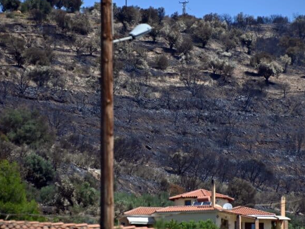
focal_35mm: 371
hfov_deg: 5.3
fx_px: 3265
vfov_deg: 4.0
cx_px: 173
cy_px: 118
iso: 125
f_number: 6.3
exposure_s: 1/800
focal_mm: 195
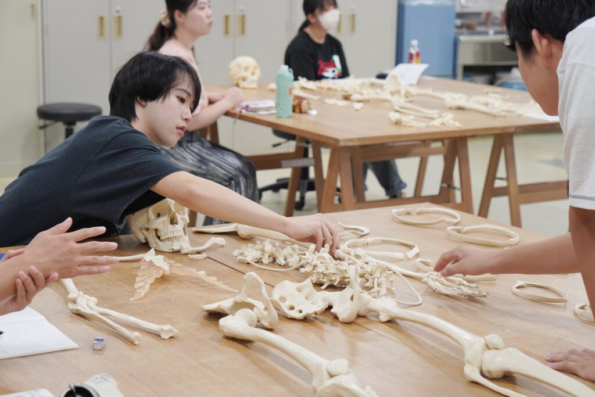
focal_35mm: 75
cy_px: 198
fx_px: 1240
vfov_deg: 18.2
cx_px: 298
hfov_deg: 27.0
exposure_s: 1/160
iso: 1000
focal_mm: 50
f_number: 4
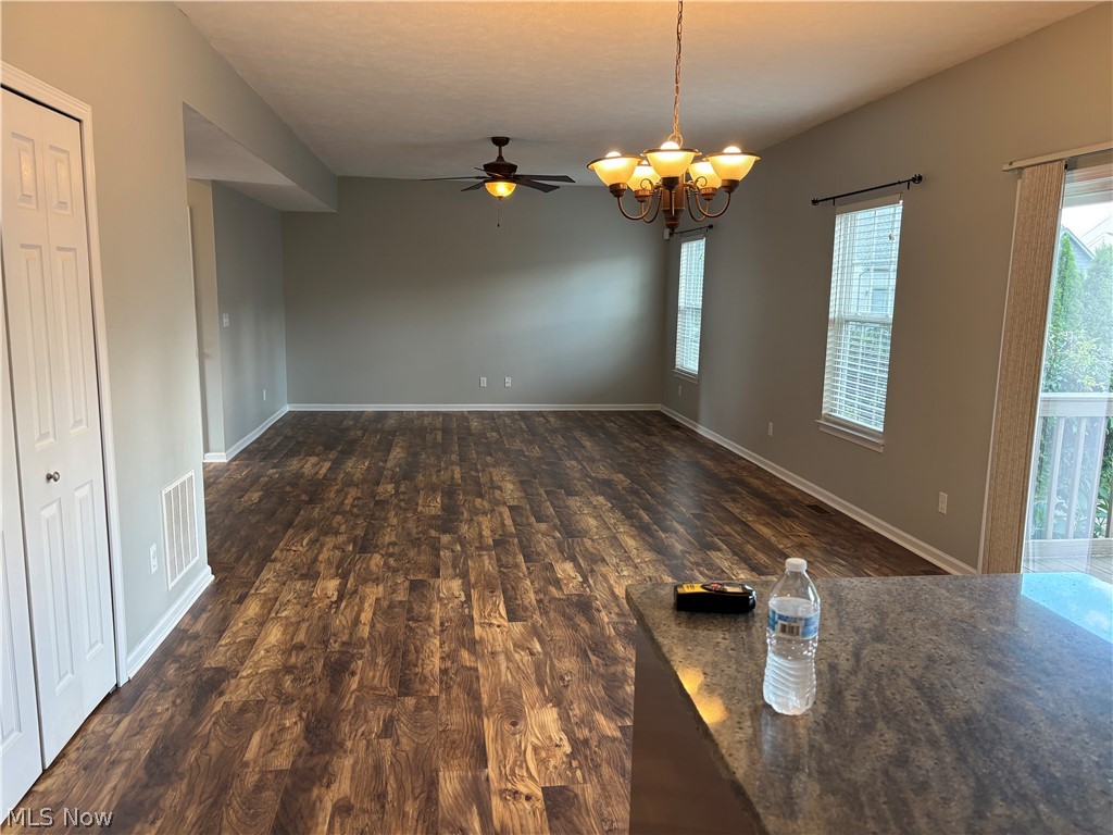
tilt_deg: -9.6
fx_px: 836
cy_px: 418
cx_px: 556
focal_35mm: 26
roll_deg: -1.0
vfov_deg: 53.1
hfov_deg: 67.3
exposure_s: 1/60
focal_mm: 5.96
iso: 100
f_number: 1.6
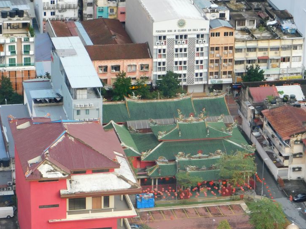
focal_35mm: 141
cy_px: 198
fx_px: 1247
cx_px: 226
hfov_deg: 13.9
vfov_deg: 10.5
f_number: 4.4
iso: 125
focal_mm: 14.2
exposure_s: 1/60
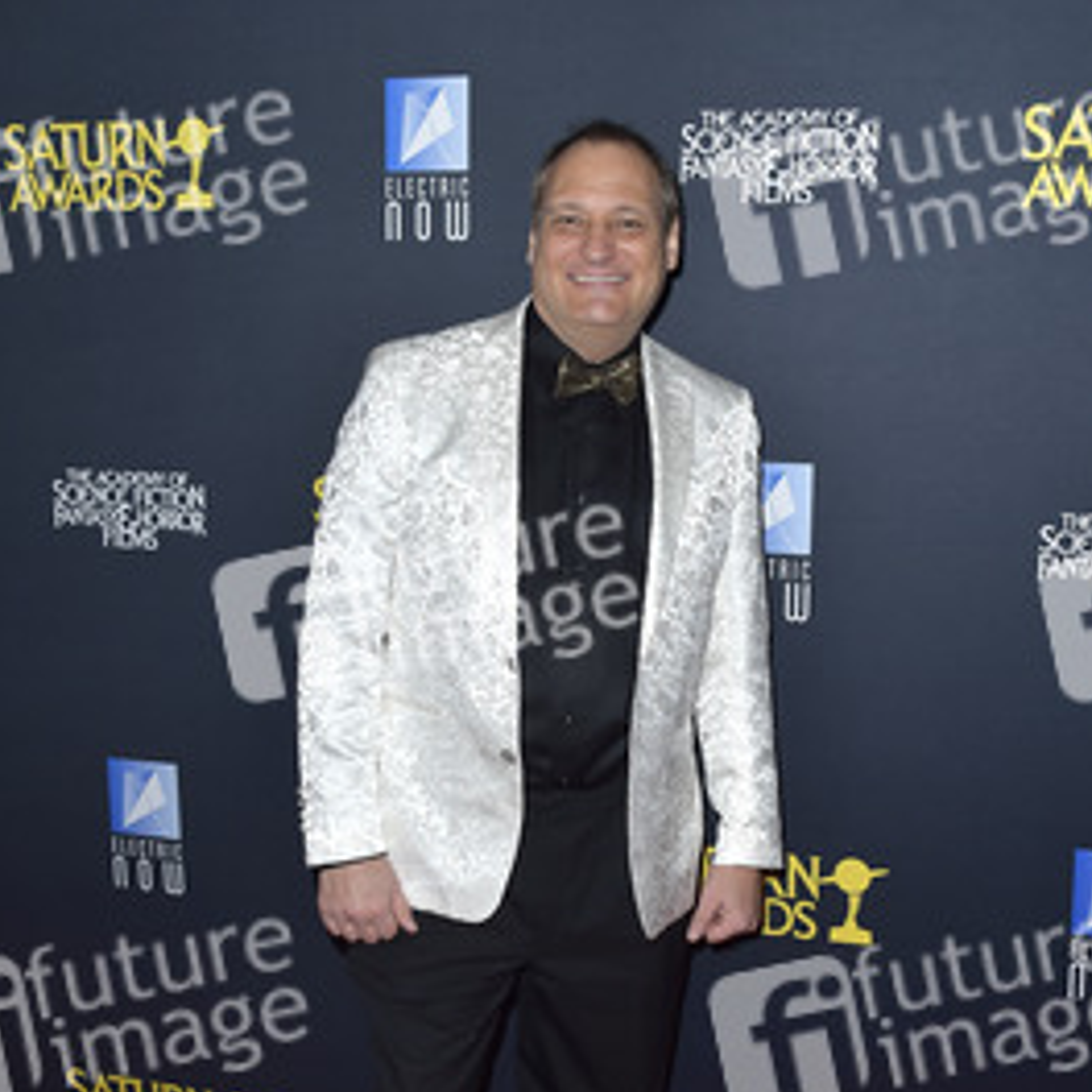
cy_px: 811
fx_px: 1606
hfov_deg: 37.6
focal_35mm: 45
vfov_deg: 36.7
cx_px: 548
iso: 250
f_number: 6.3
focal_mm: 35
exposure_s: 1/250
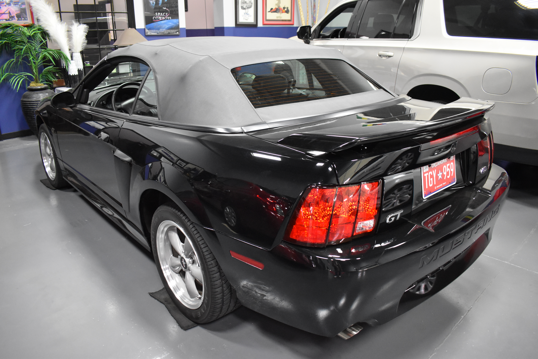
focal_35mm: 27
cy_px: 180
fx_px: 403
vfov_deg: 47.9
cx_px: 269
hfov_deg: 67.4
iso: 2800
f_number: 3.5
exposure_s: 1/125
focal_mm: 18
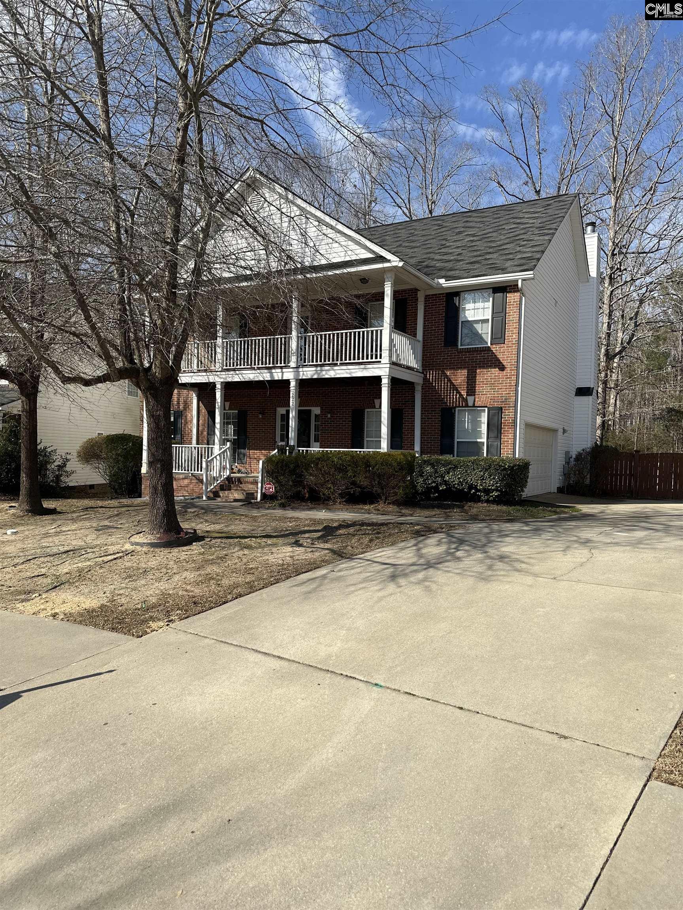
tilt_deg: +1.2
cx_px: 342
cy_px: 455
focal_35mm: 24
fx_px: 631
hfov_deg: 56.8
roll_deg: -2.4
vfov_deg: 71.6
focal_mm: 6.86
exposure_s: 1/4762
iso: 80
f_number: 1.78
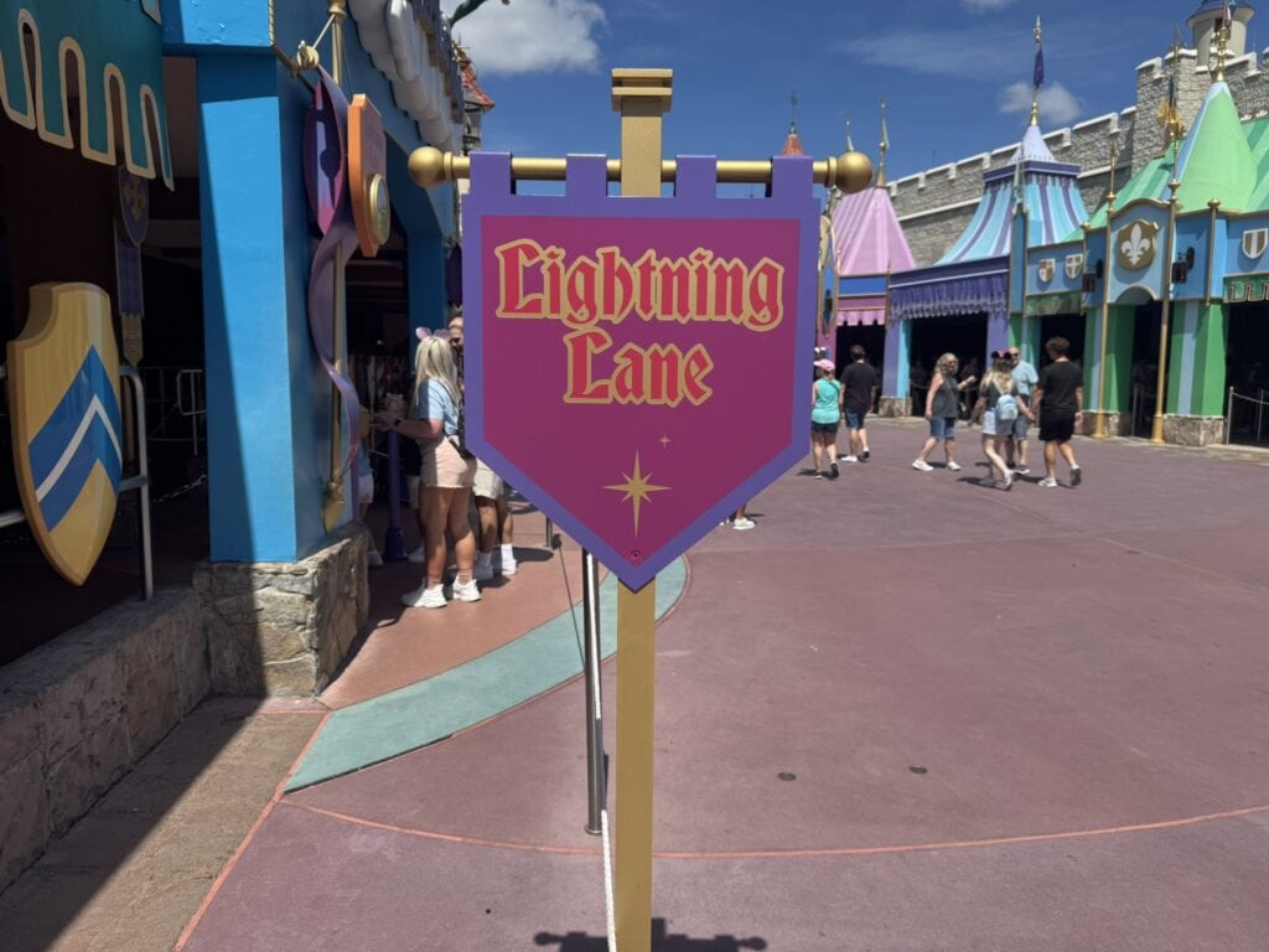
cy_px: 476
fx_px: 880
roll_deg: -1.3
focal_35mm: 24
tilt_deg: -5.1
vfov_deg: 56.8
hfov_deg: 71.6
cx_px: 634
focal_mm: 6.76
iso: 80
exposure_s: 1/5348
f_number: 1.78
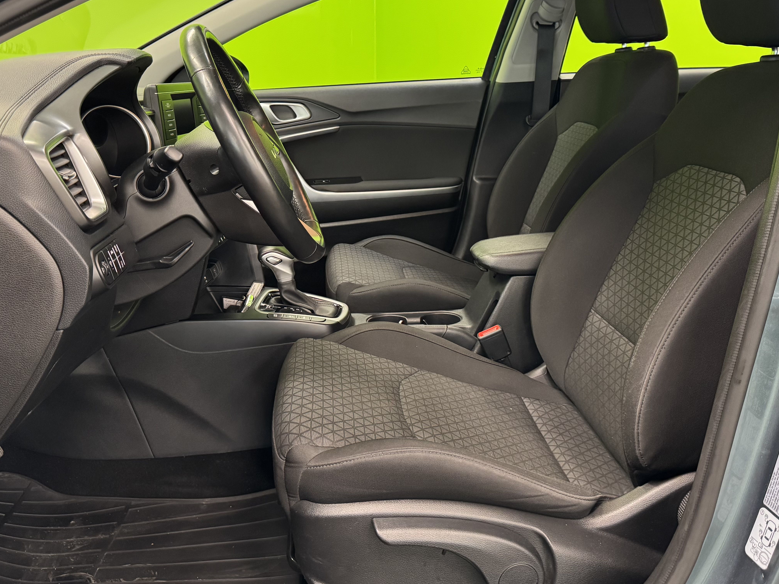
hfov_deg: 54.0
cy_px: 207
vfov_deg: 41.4
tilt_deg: -9.3
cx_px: 394
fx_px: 765
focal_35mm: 34
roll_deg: +0.6
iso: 400
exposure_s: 1/50
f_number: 1.78
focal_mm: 6.76
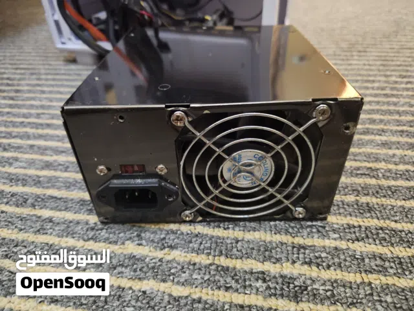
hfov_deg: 73.9
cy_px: 156
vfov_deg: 58.9
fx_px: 275
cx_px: 207
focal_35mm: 23
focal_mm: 5.4
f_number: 1.8
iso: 1250
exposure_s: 1/25
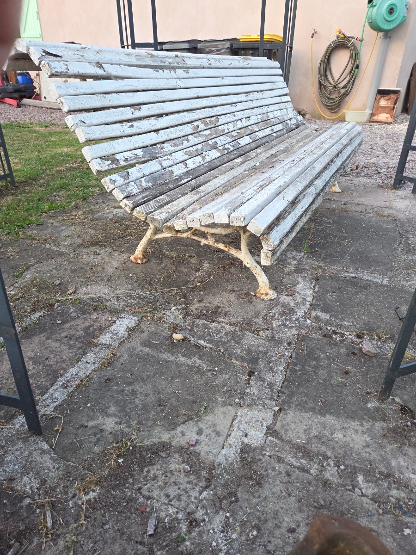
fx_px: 369
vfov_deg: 73.9
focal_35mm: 23
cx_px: 208
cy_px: 278
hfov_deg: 58.9
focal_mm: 5.4
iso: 160
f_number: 1.8
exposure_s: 1/180
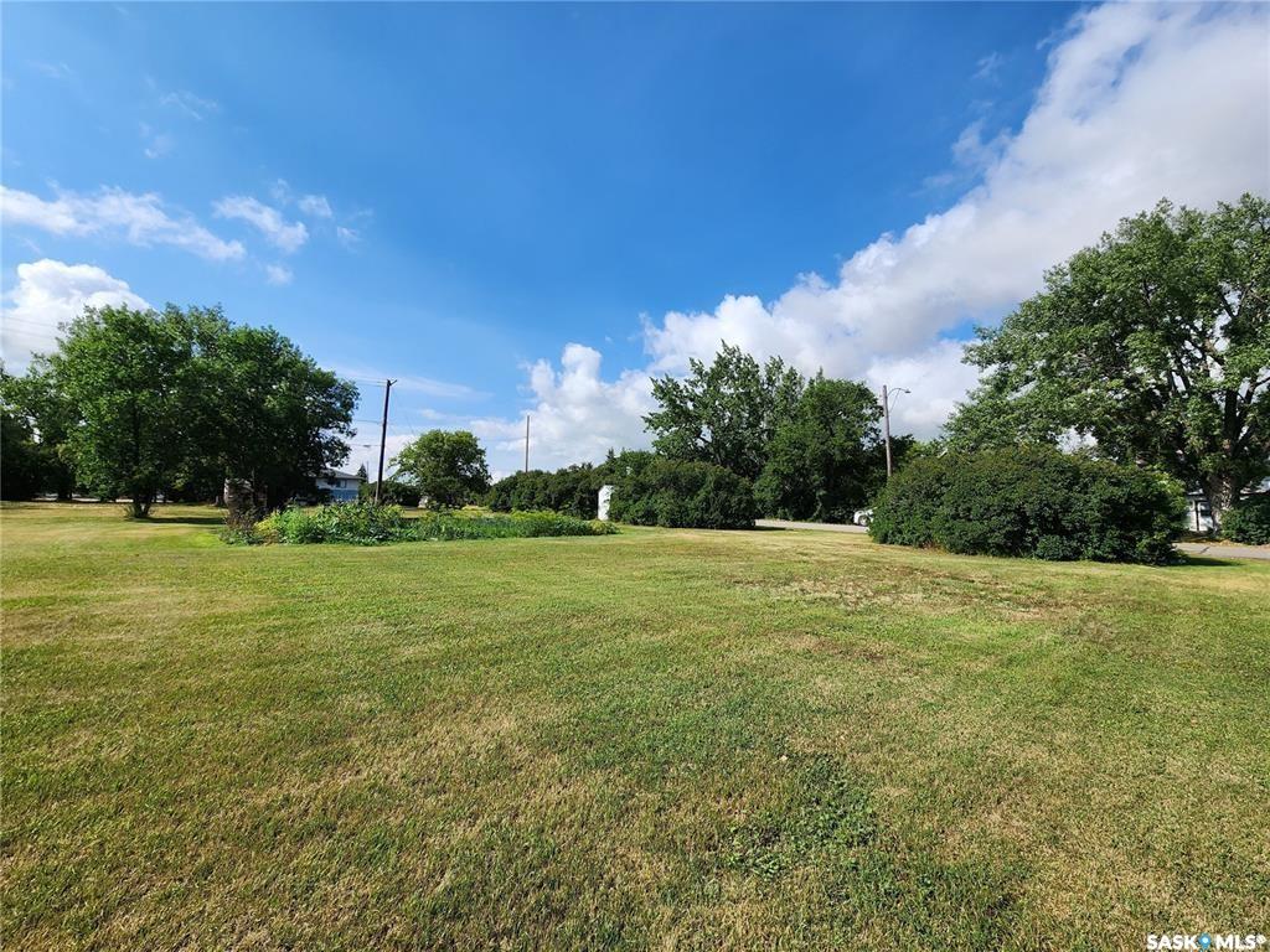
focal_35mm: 13
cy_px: 476
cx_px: 635
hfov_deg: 106.2
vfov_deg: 89.9
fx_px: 477
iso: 50
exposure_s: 1/2228
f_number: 2.2
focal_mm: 2.2
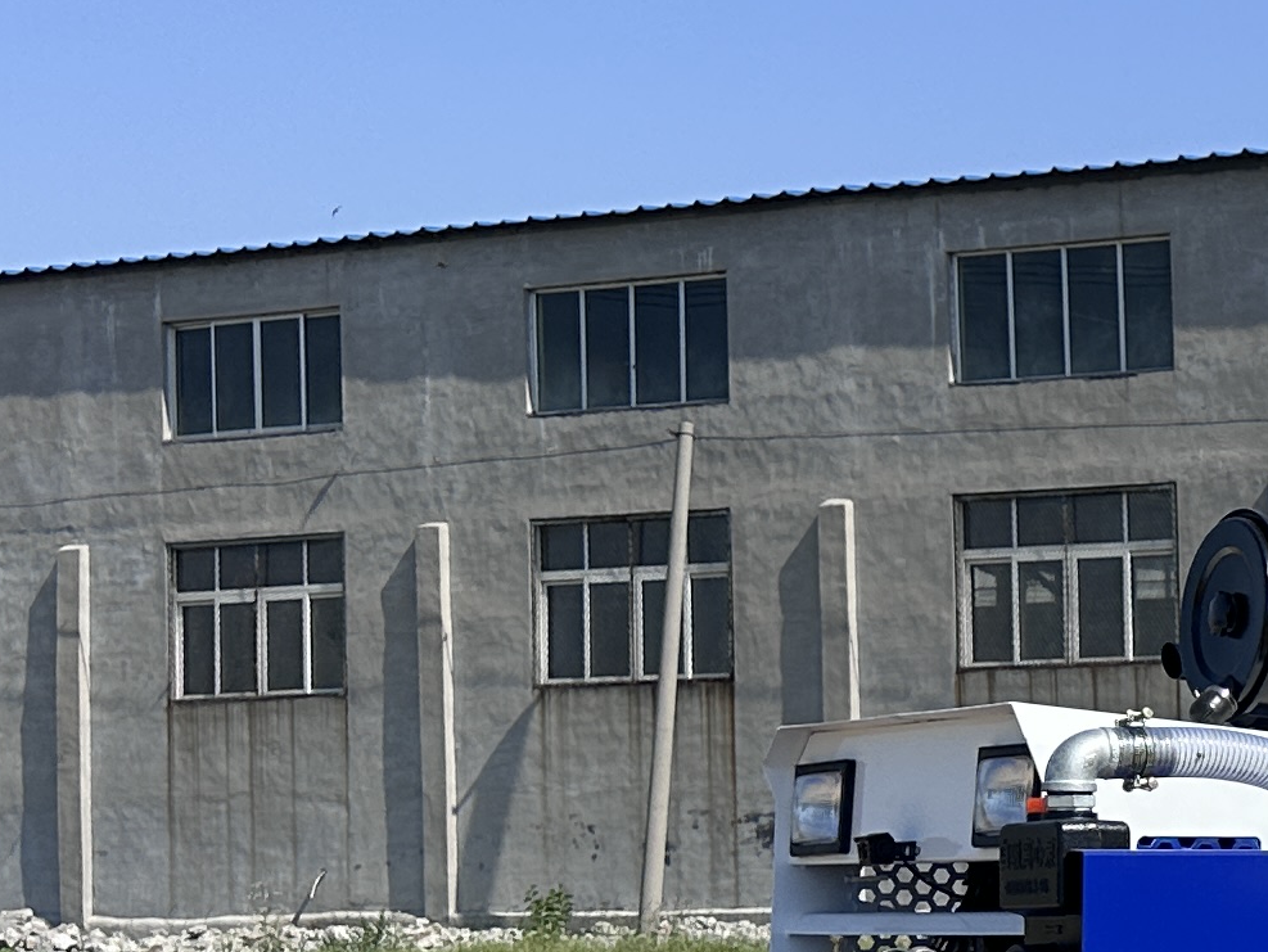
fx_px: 3591
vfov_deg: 15.0
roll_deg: +1.5
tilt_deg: -1.3
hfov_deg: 17.1
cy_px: 807
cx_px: 2147
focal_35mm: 98
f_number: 1.78
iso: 80
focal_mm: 6.86
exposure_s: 1/5848
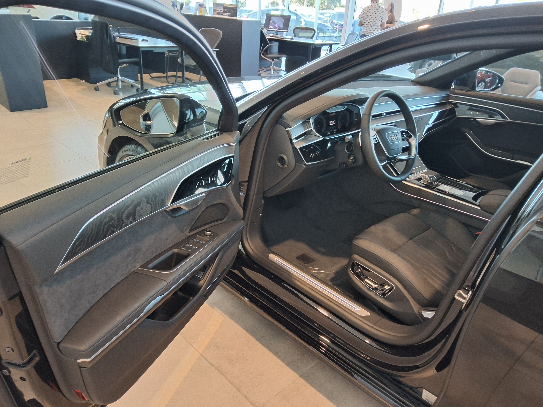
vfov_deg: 54.9
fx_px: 392
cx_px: 272
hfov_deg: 69.4
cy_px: 204
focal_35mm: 25
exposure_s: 1/30
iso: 320
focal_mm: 3.08
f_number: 2
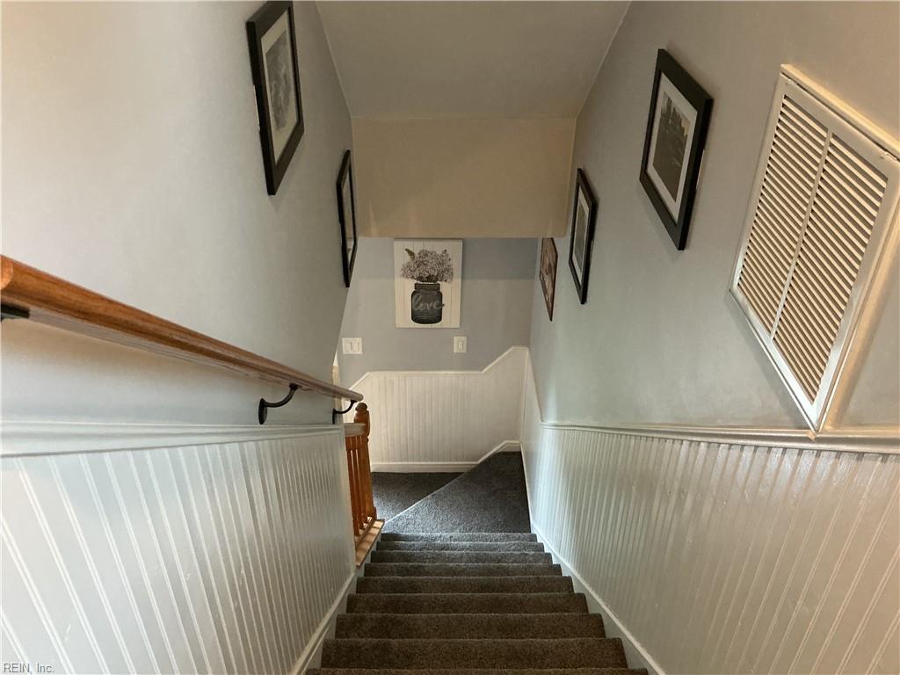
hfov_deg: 61.7
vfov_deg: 48.2
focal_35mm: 29
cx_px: 450
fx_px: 754
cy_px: 338
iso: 250
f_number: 1.8
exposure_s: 1/60
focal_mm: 3
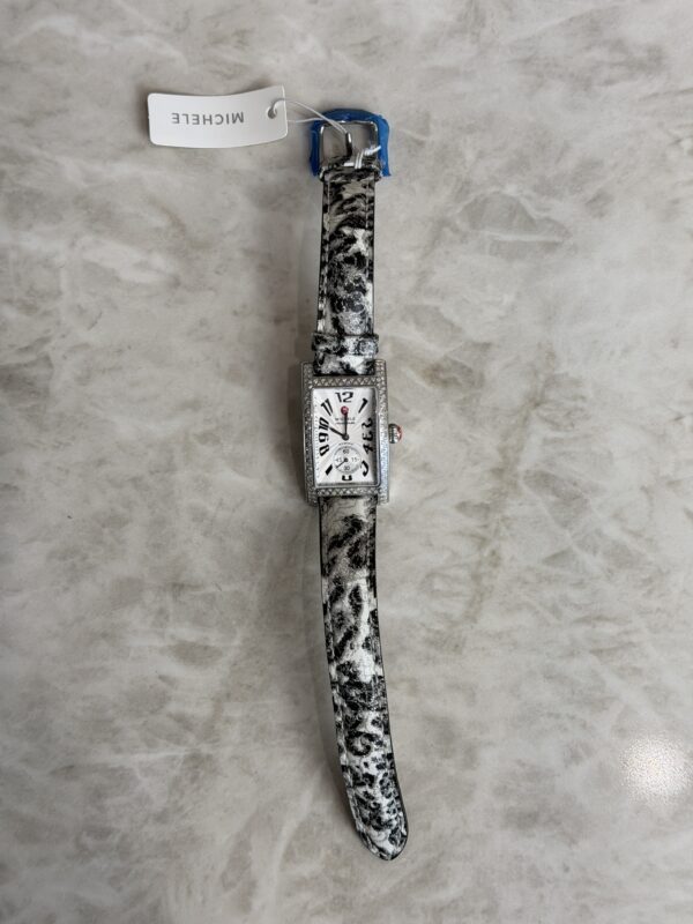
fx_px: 1281
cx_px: 346
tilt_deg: -82.4
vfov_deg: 39.7
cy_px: 462
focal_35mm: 48
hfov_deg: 30.3
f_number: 1.78
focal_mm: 6.76
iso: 64
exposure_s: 1/120
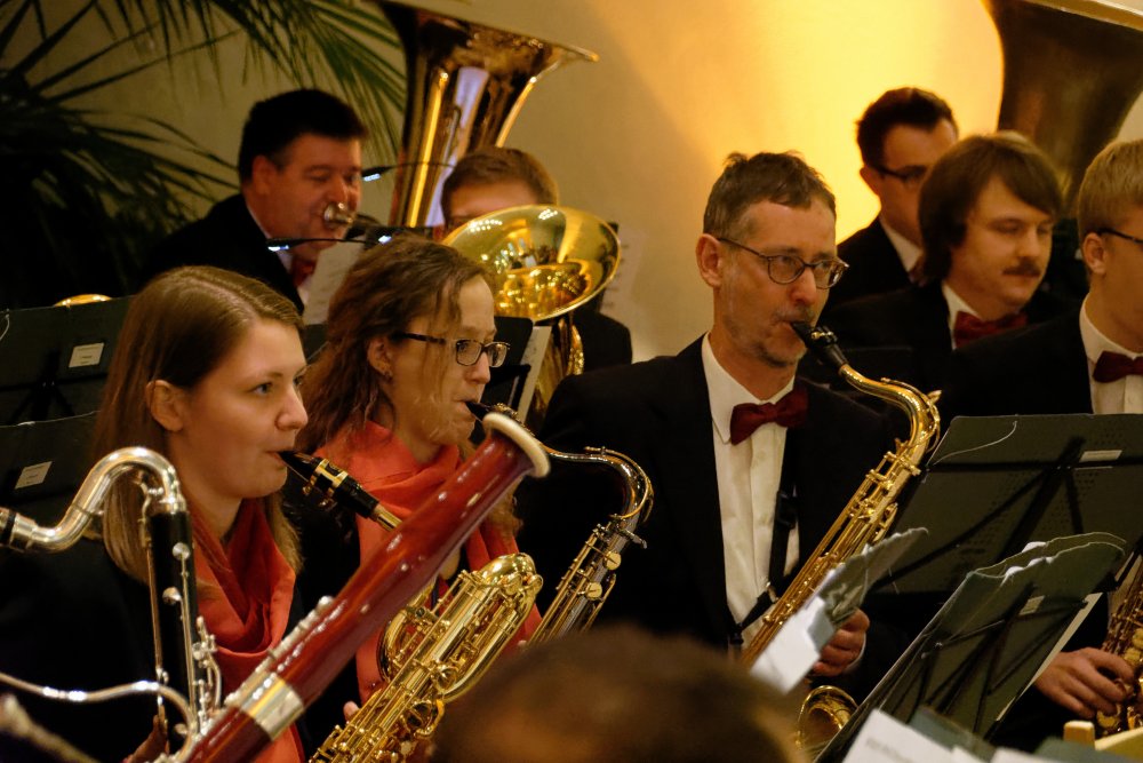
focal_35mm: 195
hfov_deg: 10.5
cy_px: 382
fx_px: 6192
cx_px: 572
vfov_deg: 7.0
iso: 20000
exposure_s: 1/200
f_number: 5.6
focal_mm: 130
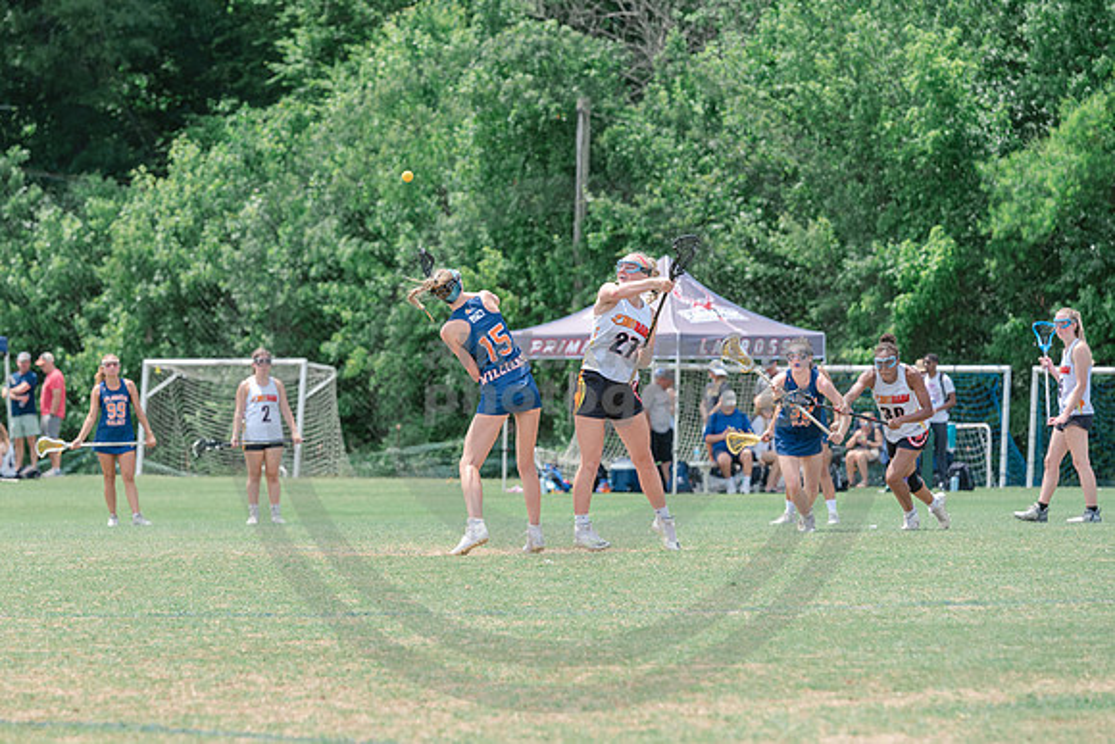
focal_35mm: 244
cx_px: 474
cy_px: 372
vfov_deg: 5.6
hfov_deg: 8.4
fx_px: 7549
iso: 400
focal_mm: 200
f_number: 5
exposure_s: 1/1600
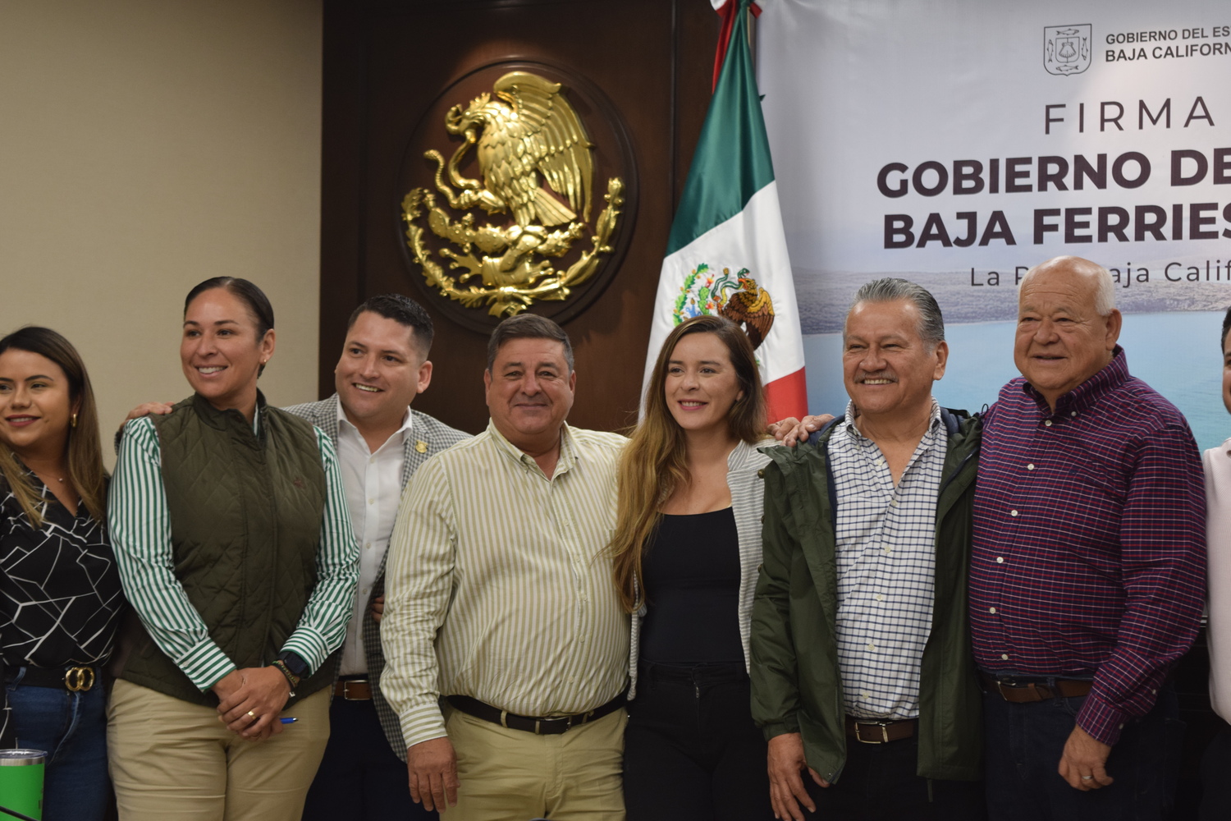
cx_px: 616
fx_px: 2821
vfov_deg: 16.6
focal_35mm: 82
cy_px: 410
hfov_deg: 24.6
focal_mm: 55
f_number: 5.6
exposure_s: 1/60
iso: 560
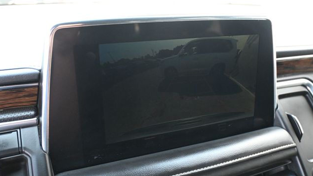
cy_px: 87
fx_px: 284
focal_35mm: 34
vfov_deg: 34.4
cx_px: 157
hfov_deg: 57.6
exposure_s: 1/125
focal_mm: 21.5
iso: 3200
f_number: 4
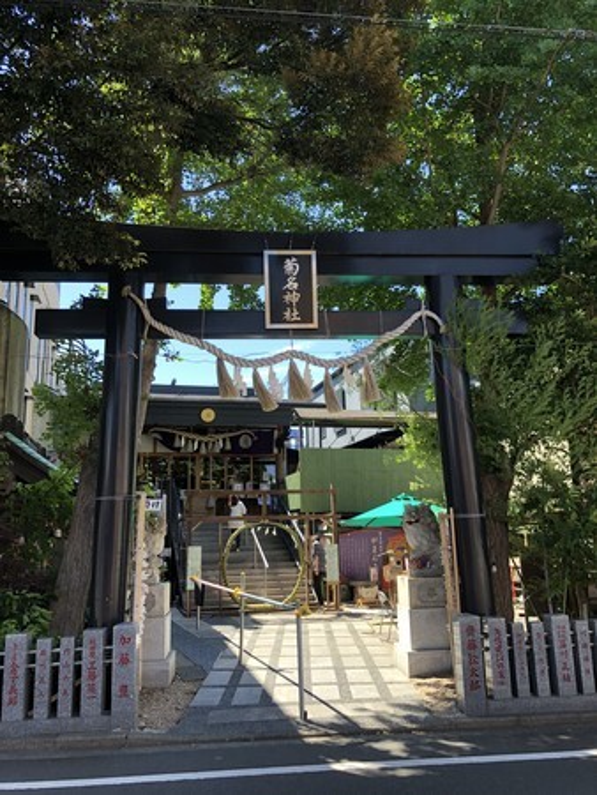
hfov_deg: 49.8
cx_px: 298
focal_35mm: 28
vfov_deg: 63.4
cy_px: 398
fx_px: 643
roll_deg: +1.3
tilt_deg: +11.9
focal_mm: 3.99
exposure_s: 1/165
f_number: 1.8
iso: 20
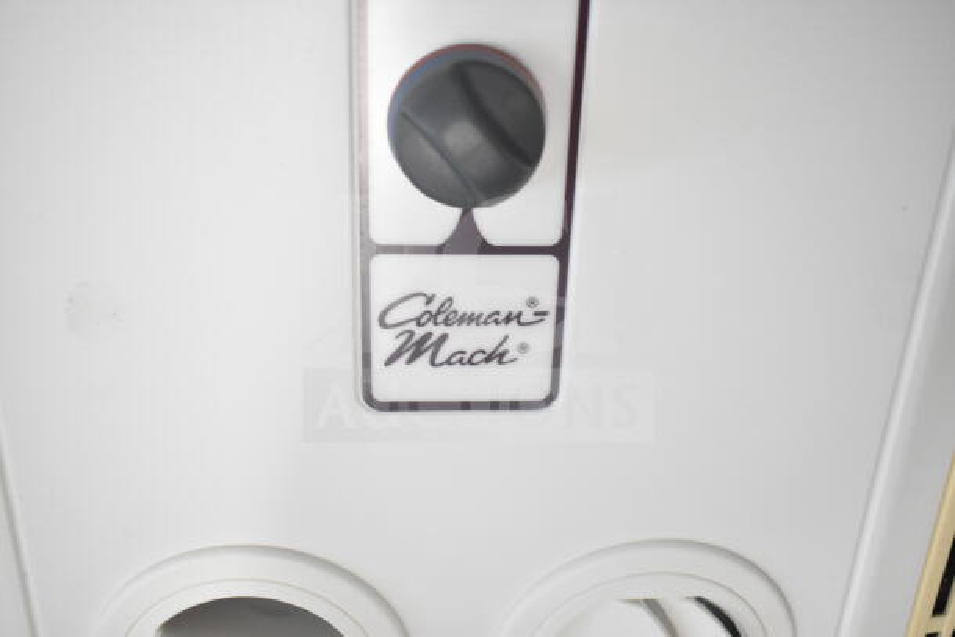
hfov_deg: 49.5
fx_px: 1035
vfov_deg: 34.2
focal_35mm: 39
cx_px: 478
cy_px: 318
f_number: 4.5
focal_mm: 26
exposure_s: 1/80
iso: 1600
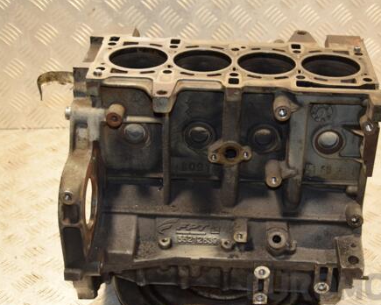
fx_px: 744
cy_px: 170
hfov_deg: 28.6
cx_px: 230
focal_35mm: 66
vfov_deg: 23.1
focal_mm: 34
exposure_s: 1/125
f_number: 5
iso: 800
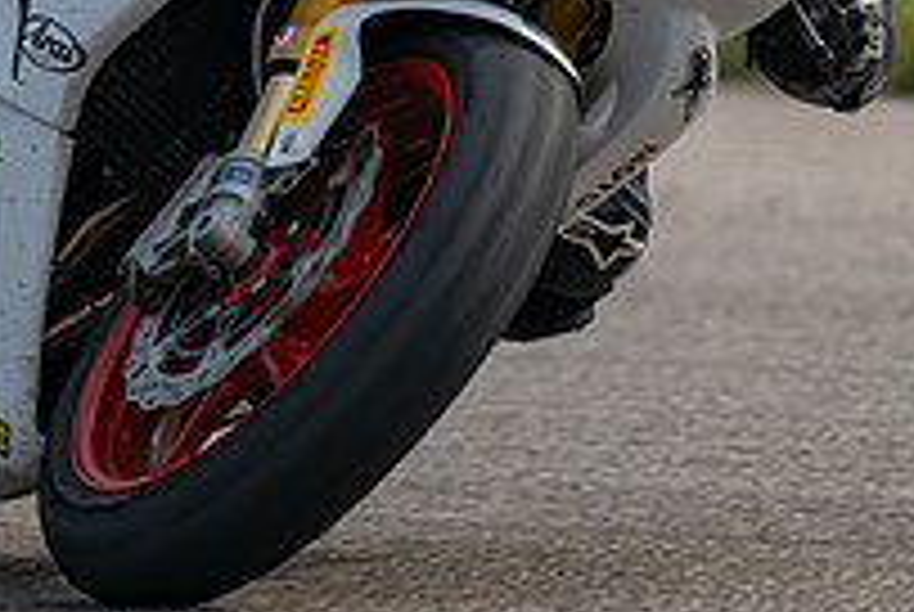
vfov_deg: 0.8
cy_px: -74
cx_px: 576
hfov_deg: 1.2
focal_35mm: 1711
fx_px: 43503
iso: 220
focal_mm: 600
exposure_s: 1/1250
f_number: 6.3
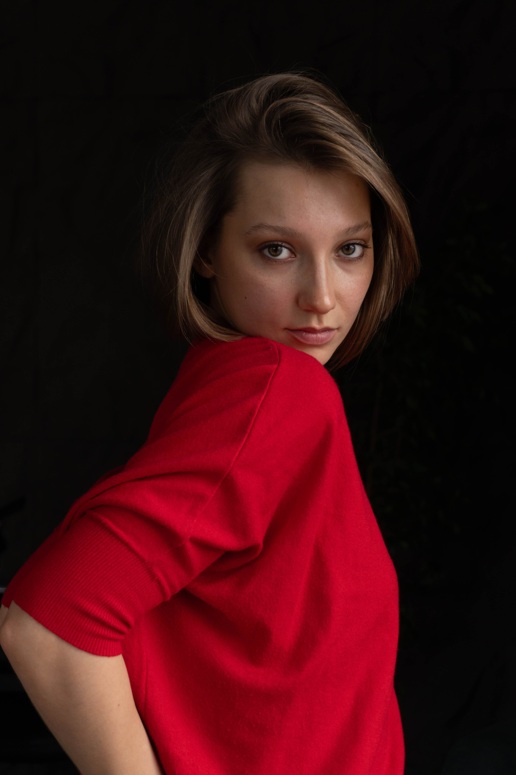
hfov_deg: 18.2
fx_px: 1612
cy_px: 388
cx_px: 258
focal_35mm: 75
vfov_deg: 27.0
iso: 400
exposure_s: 1/100
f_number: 5.6
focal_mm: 50
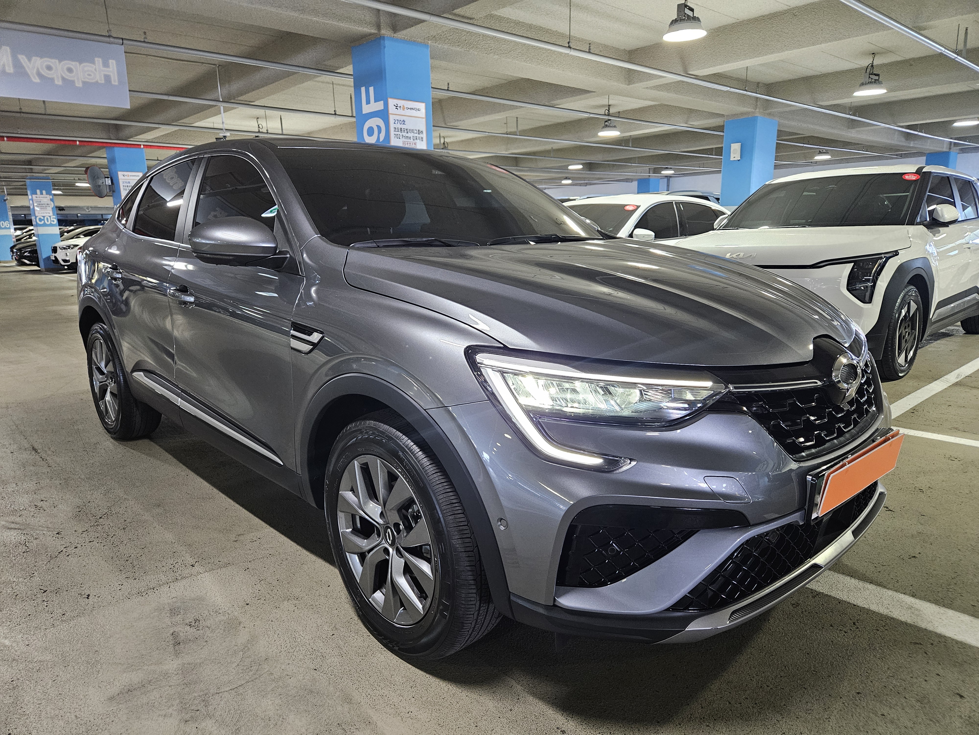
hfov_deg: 73.9
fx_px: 650
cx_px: 490
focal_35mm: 23
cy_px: 368
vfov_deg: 58.9
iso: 640
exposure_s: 1/50
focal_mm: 5.4
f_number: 1.8
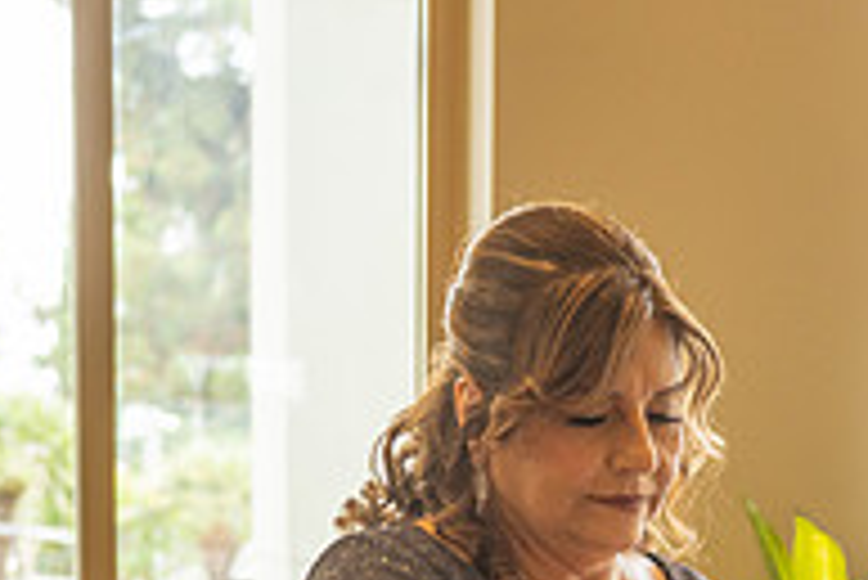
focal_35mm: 108
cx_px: 985
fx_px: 2606
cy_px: 830
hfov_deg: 18.1
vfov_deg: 12.2
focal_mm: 36
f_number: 3.2
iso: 500
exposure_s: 1/160
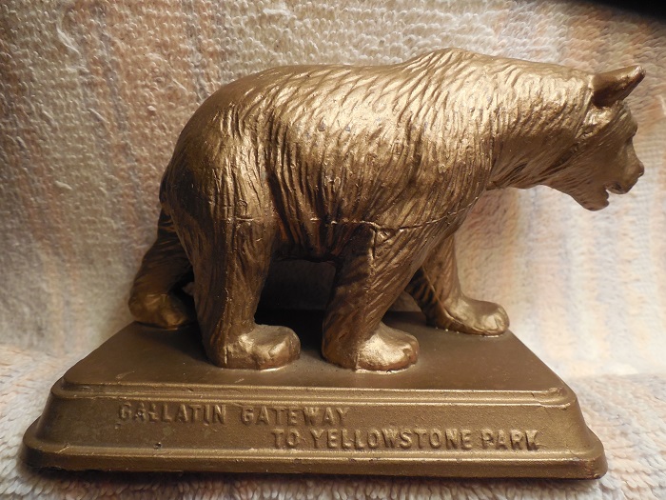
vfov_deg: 54.9
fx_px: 481
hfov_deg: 69.4
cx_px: 333
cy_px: 250
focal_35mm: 25
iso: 280
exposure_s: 1/30
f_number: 3.3
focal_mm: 4.5
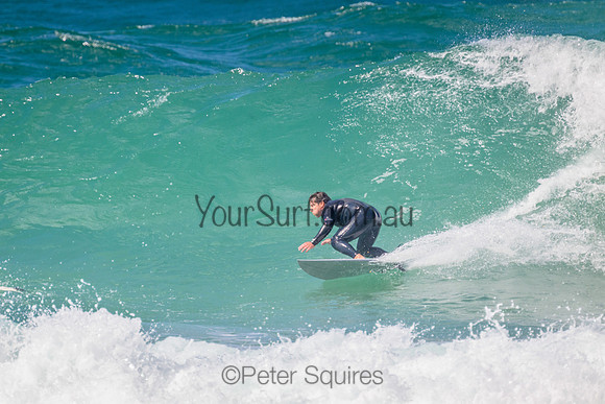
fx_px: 13447
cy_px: 202
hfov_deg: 2.6
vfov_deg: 1.7
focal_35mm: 800
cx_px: 302
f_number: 11
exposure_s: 1/1600
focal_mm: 800
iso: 900
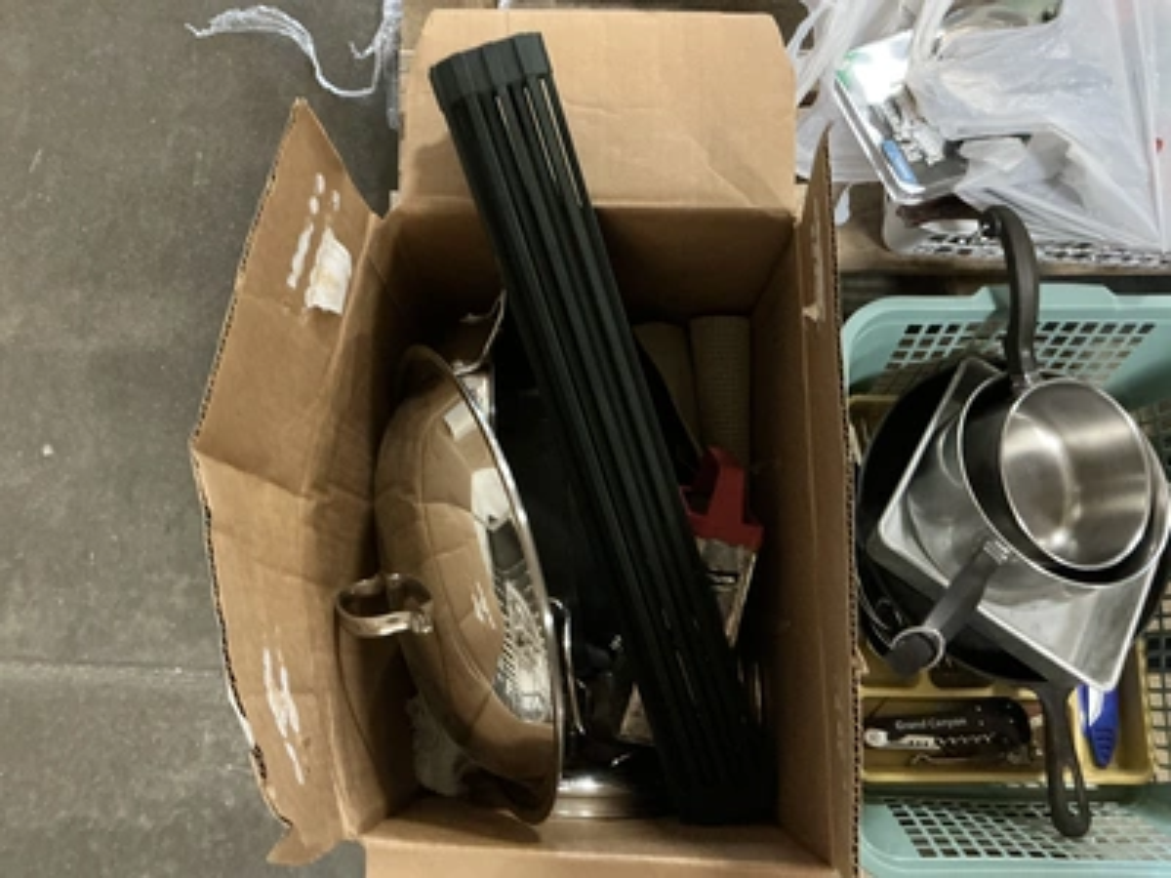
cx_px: 586
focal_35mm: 28
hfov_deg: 63.4
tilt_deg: -77.7
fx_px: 947
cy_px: 439
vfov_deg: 49.7
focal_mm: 3
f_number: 1.8
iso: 500
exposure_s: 1/30
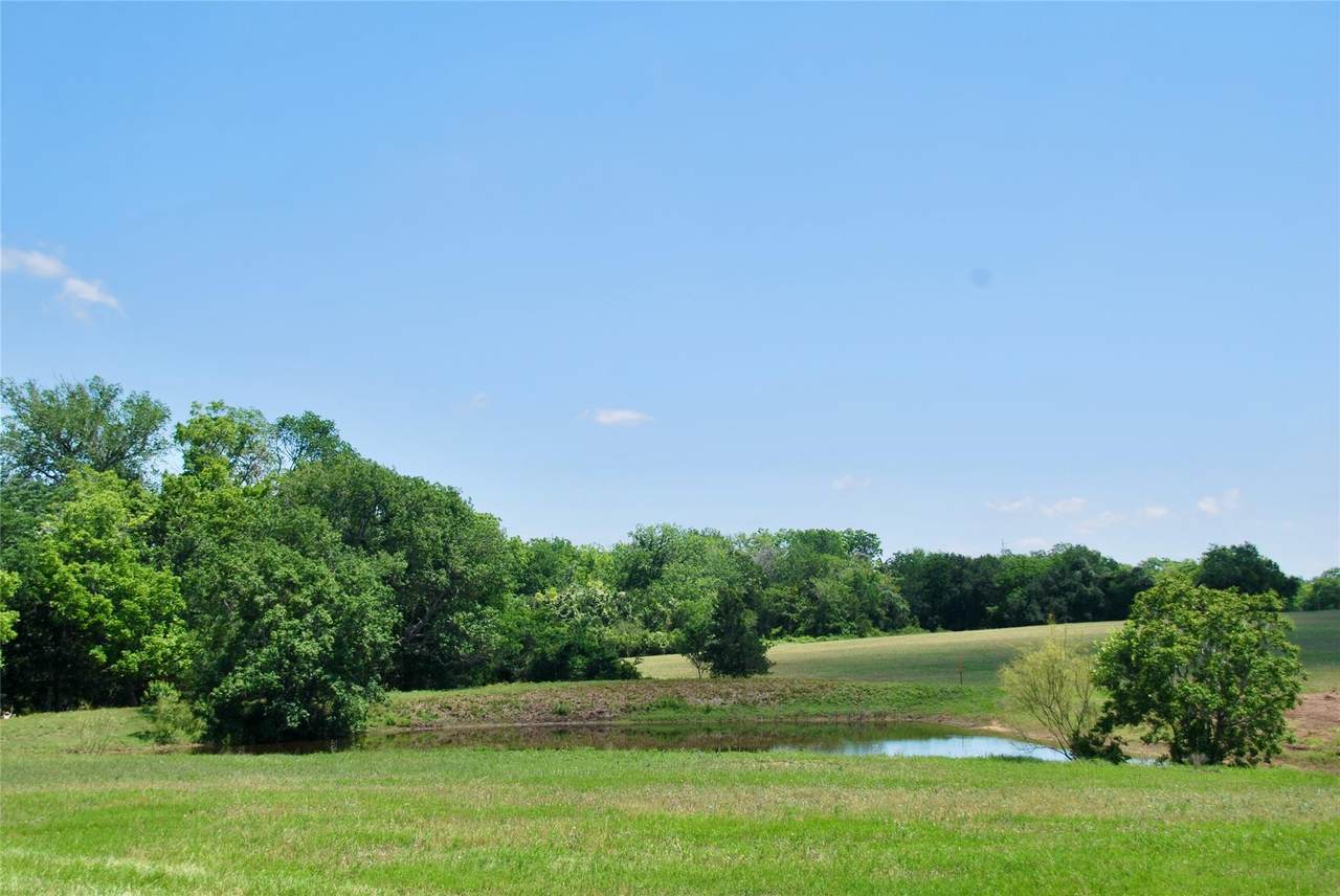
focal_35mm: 48
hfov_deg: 41.1
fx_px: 1788
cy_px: 448
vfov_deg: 28.1
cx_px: 670
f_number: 8
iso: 100
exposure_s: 1/250
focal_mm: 32
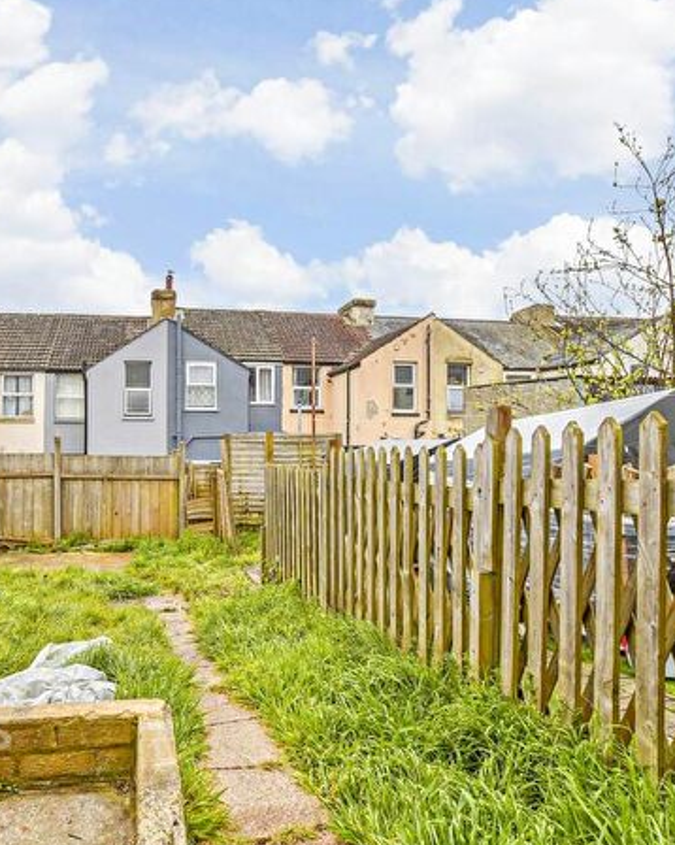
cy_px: 427
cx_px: 217
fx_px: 550
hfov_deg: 61.3
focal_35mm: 22
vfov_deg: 75.1
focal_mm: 10
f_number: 8
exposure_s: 1/200
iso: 160
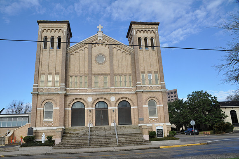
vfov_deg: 47.8
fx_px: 179
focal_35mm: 27
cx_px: 120
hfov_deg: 67.5
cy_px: 80
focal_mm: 18
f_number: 10
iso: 200
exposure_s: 1/100
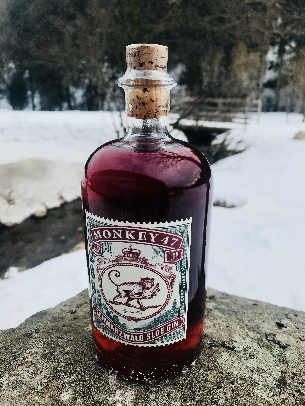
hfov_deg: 49.7
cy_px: 203
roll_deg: +1.4
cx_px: 152
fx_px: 329
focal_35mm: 28
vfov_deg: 63.4
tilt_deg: -20.5
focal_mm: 3.99
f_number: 1.8
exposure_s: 1/1650
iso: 20
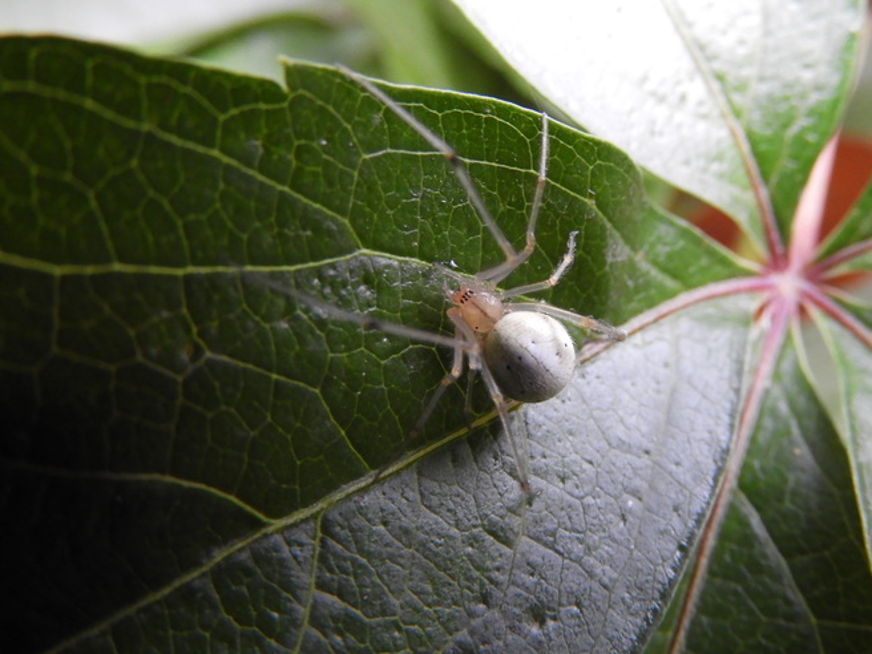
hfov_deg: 47.6
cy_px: 294
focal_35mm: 39
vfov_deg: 36.8
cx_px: 526
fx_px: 982
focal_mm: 5.4
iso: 400
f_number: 3.5
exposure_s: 1/20
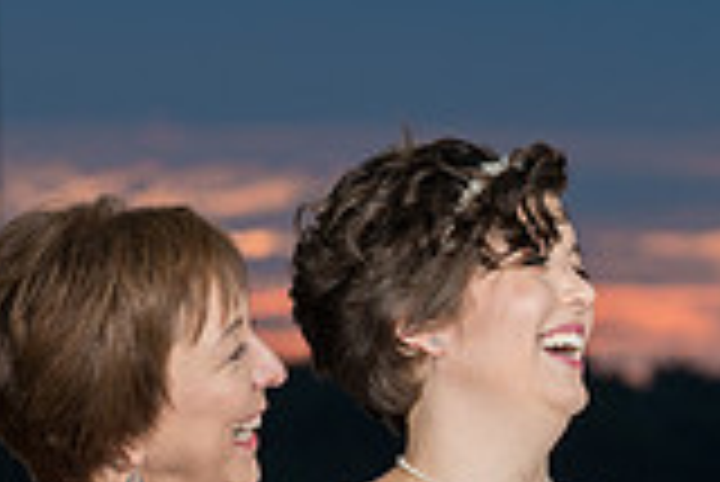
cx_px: 295
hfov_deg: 3.2
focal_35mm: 641
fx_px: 12831
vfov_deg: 2.1
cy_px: 608
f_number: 8
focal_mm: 167
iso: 100
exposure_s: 1/200
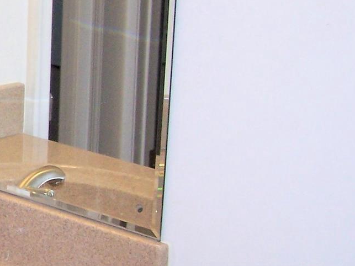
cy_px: 139
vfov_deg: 12.2
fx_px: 1241
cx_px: -170
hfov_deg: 15.1
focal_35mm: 121
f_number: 2.8
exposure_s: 1/60
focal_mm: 6.3
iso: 140
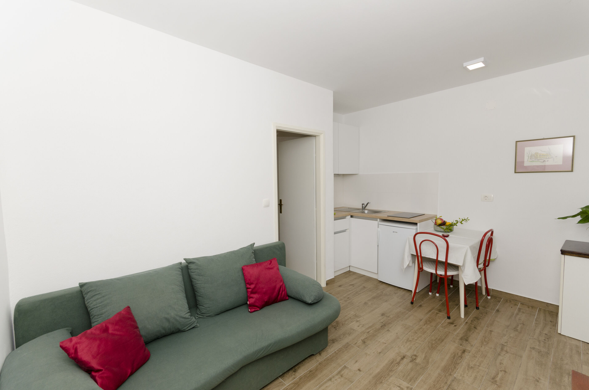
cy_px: 195
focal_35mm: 15
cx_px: 294
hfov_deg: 100.5
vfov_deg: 77.1
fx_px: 245
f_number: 8
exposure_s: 1/200
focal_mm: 10
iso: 250
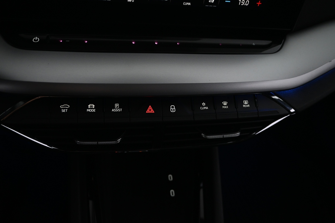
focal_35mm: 27
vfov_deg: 47.9
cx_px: 168
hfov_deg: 67.4
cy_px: 112
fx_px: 251
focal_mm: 18
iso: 1600
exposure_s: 1/50
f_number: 3.5
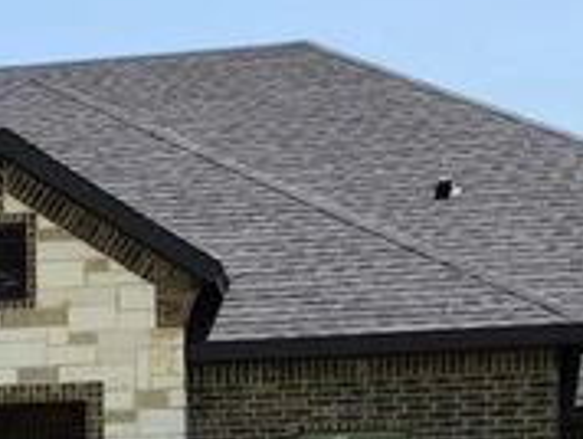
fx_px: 2226
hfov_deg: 14.1
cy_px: 655
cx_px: -269
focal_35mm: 132
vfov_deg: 10.9
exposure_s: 1/2384
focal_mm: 5.4
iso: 20
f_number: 1.8
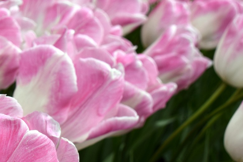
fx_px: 614
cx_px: 13
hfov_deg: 21.7
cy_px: 179
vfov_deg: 14.7
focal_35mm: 91
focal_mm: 22
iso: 200
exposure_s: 1/320
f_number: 9
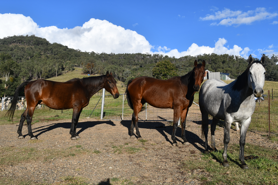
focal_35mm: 36
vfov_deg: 36.9
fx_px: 278
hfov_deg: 53.1
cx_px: 139
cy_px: 92
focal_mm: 24
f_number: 9
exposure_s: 1/320
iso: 100
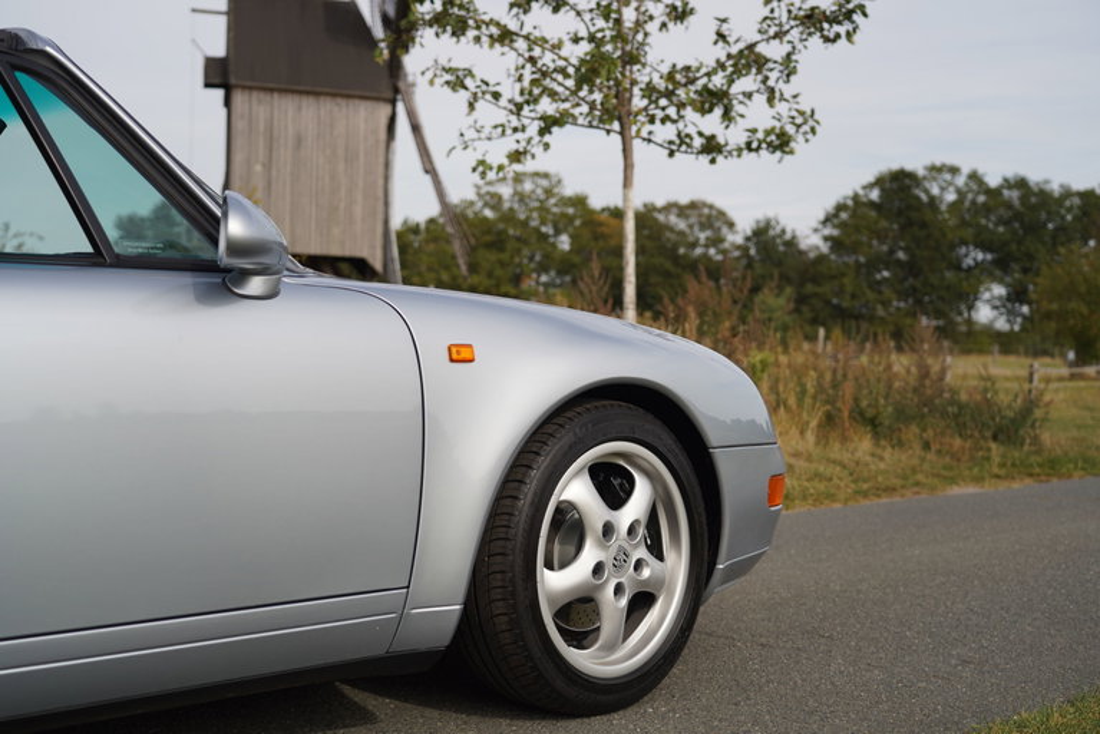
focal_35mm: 46
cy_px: 367
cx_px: 550
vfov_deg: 29.3
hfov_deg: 42.7
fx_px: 1406
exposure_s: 1/1000
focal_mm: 46
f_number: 4
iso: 100
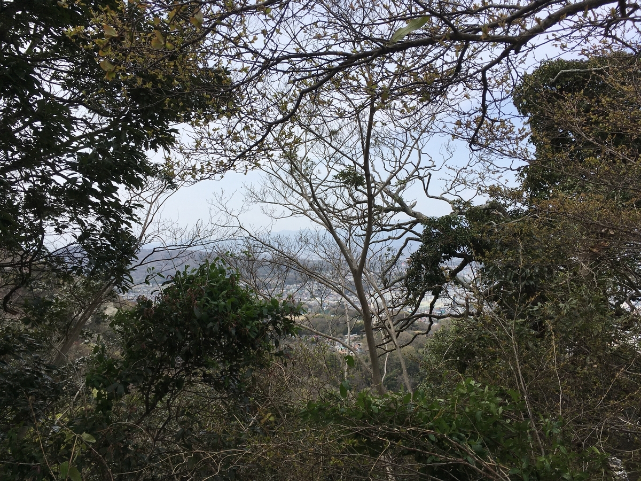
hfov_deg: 61.7
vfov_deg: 48.2
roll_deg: +1.5
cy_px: 240
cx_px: 320
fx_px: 537
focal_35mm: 29
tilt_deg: +1.1
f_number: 2.2
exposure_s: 1/1479
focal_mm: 4.15
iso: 25
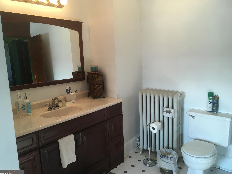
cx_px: 115
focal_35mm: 30
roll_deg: +1.9
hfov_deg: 60.0
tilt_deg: -10.8
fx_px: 201
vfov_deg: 46.8
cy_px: 89
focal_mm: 4.15
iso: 25
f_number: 2.2
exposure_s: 1/40
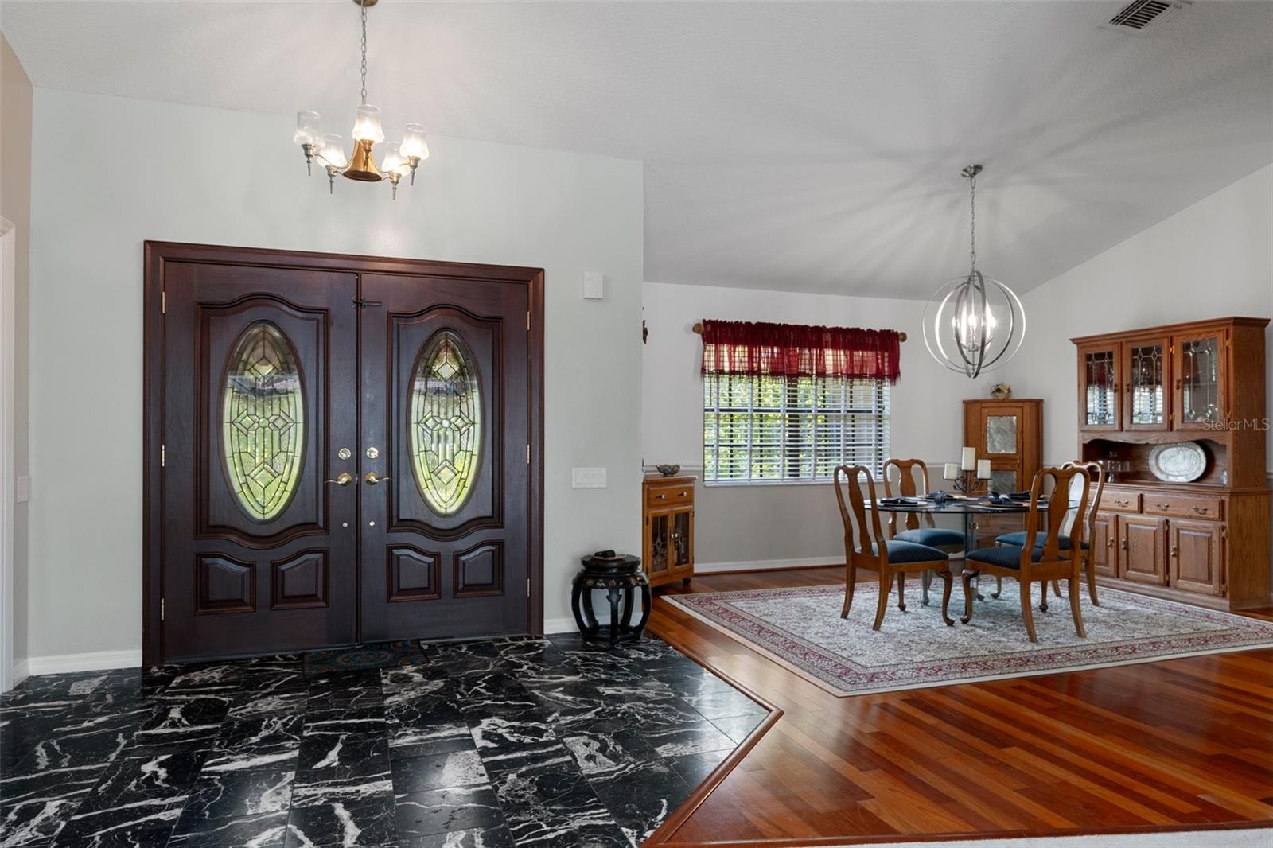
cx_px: 636
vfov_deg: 56.1
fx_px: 795
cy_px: 424
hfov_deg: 77.3
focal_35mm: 22
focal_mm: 15
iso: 250
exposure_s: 1
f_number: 8
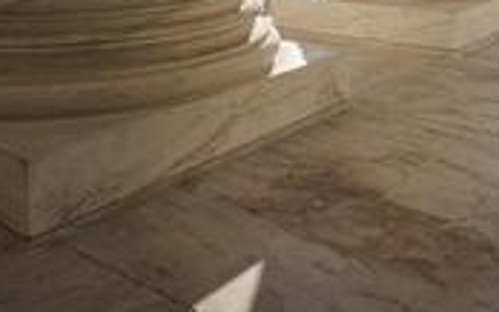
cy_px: -104
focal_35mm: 48
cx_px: 376
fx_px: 653
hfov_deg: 40.6
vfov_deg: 23.5
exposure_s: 1/500
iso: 400
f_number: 11
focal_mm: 16
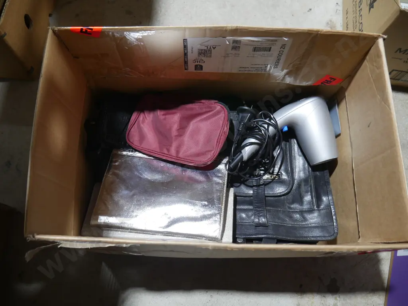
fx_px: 354
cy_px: 153
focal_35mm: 30
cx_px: 204
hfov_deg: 60.0
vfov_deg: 46.8
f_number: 3.6
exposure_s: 1/60
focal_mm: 15
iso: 400
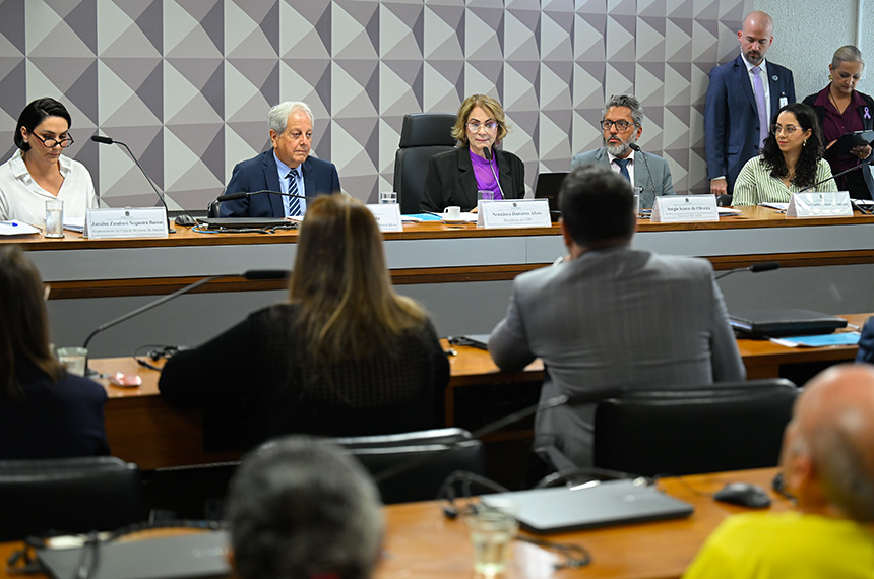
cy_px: 290
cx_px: 437
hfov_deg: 27.4
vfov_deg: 18.4
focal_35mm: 74
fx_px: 1793
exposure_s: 1/160
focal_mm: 74
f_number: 2.8
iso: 1600
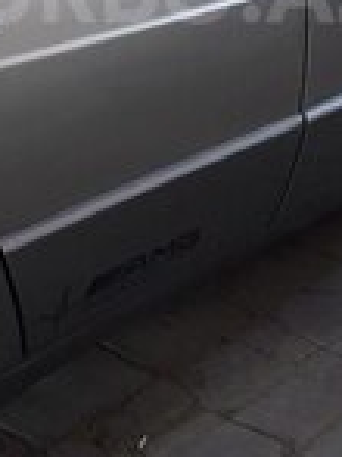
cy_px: -12
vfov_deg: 20.8
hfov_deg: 16.2
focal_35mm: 91
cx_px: 152
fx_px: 1200
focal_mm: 3.6
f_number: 1.9
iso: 64
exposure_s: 1/50
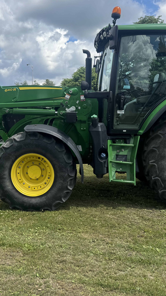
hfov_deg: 29.5
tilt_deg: -6.7
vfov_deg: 50.5
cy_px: 141
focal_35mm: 40
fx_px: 313
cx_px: 54
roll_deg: +0.1
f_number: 1.78
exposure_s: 1/3413
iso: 80
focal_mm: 6.76
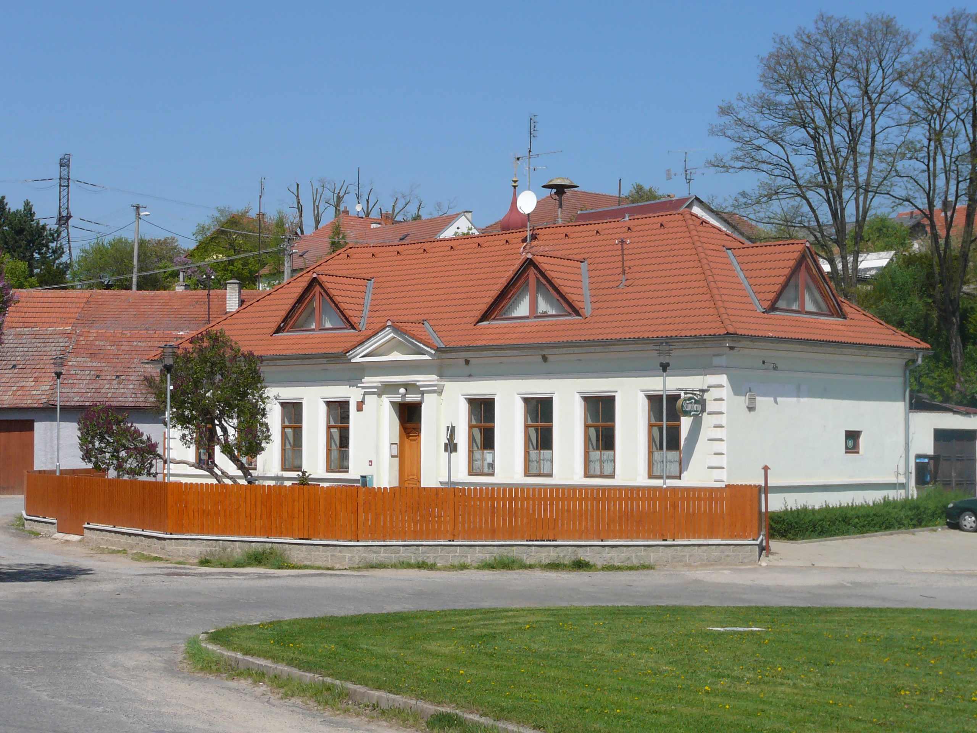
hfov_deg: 29.8
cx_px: 488
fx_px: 1835
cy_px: 366
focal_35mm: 65
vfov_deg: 22.6
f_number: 6.3
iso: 80
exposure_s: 1/500
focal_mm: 9.7
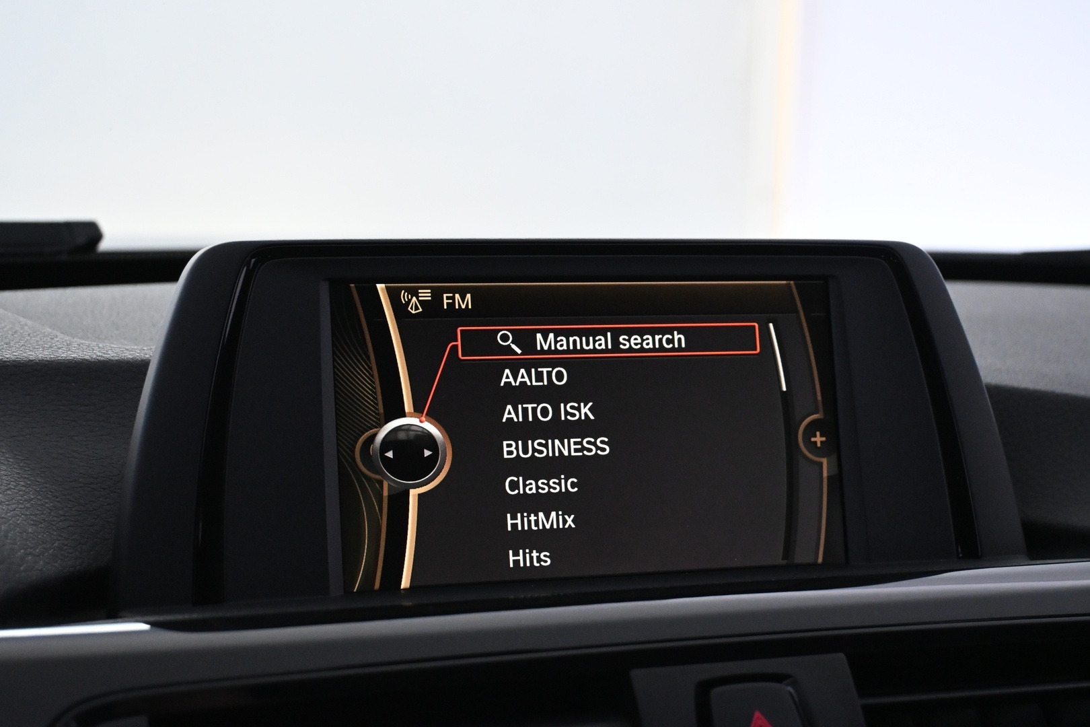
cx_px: 545
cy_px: 364
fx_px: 1953
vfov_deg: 21.1
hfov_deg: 31.2
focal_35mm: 64
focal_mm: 43
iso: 4000
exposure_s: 1/60
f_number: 6
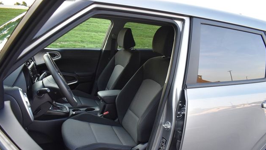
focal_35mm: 29
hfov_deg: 66.1
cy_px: 90
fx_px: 205
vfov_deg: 40.0
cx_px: 135
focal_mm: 18
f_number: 3.5
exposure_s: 1/250
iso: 640
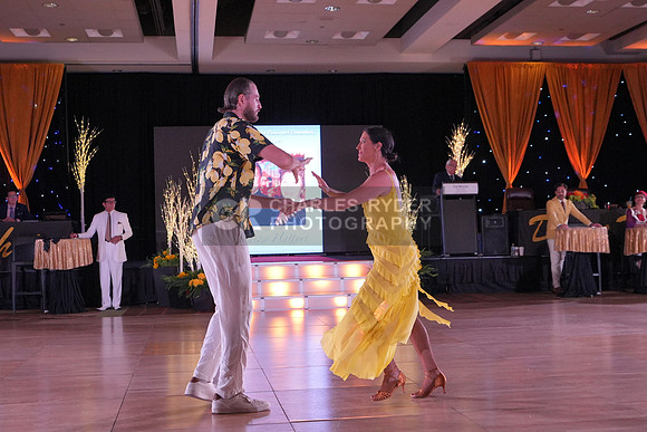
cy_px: 216
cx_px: 324
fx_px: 881
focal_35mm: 49
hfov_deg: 40.3
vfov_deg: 27.5
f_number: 4
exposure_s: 1/400
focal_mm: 33
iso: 2000
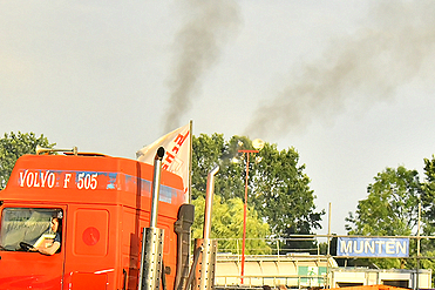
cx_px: 186
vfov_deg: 8.1
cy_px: 261
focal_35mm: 168
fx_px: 2029
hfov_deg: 12.2
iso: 1600
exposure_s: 1/6400
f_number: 5.3
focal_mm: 52
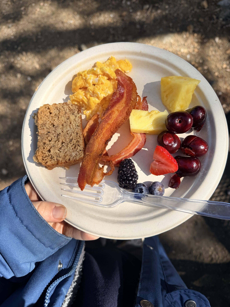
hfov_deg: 56.8
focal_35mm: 24
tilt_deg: -79.6
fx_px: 213
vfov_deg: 71.6
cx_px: 115
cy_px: 154
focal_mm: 6.76
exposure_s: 1/1770
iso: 80
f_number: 1.78
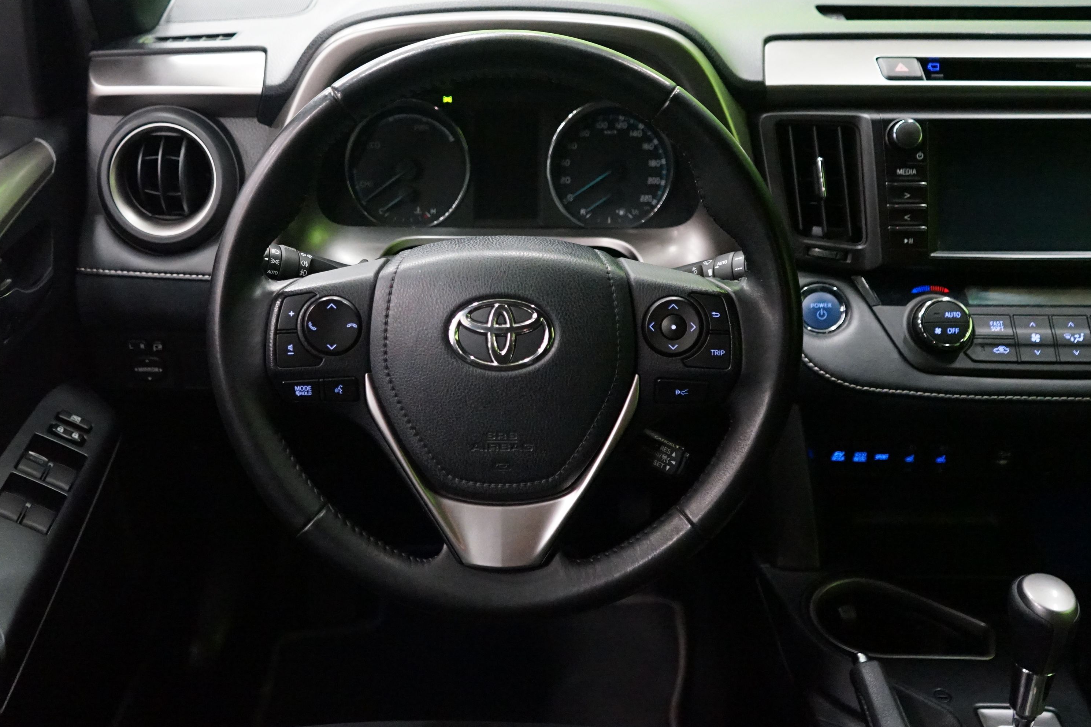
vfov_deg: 35.9
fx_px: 1121
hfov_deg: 51.7
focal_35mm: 37
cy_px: 330
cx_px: 472
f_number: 3.5
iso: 6400
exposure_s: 1/40
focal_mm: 28
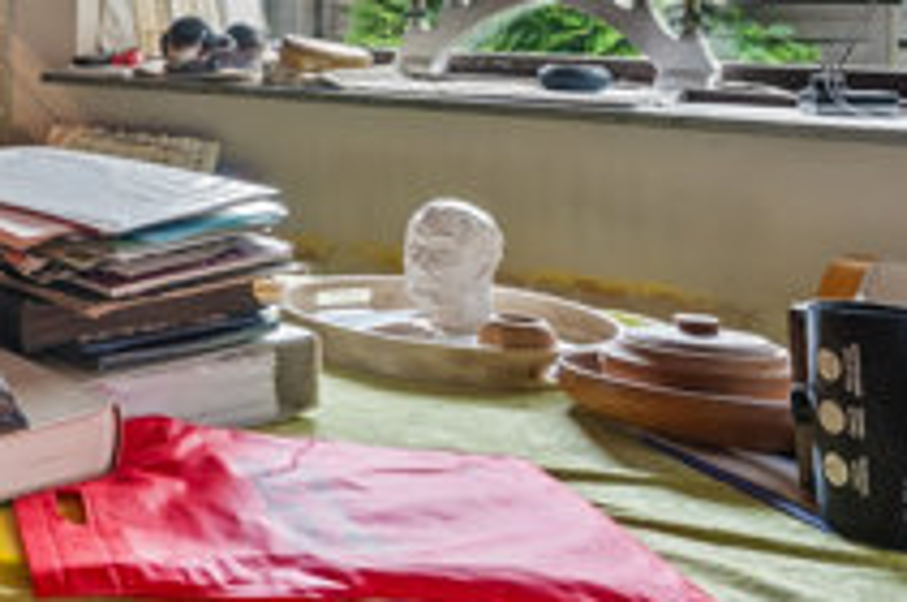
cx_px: -348
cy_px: -24
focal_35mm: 57
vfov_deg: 22.6
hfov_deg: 27.5
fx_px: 1434
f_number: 10
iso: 200
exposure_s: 1.3
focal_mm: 15
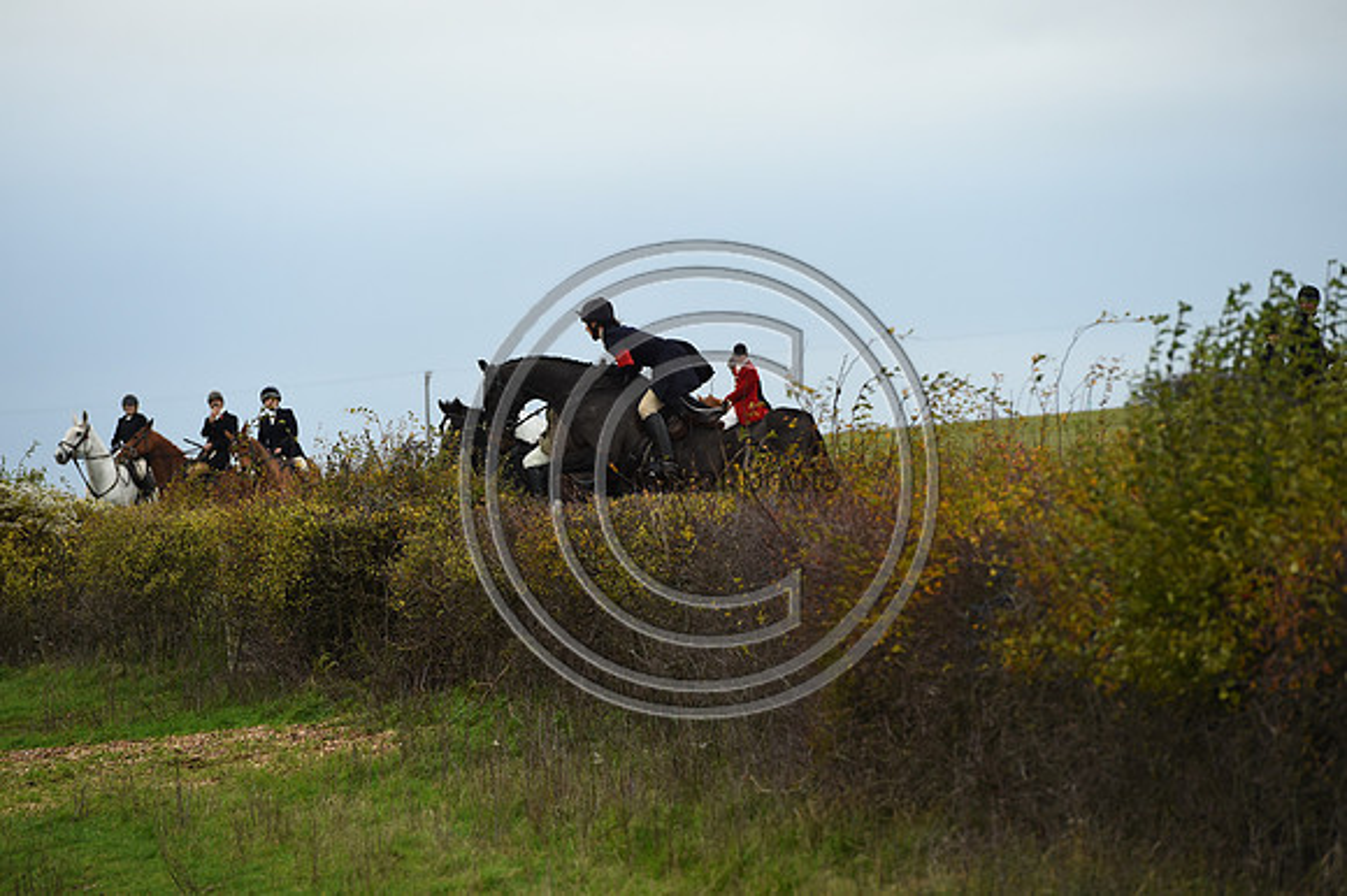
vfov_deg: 6.9
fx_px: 7479
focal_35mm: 200
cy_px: 448
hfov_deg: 10.3
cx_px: 674
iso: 1250
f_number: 5
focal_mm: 200
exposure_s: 1/1000
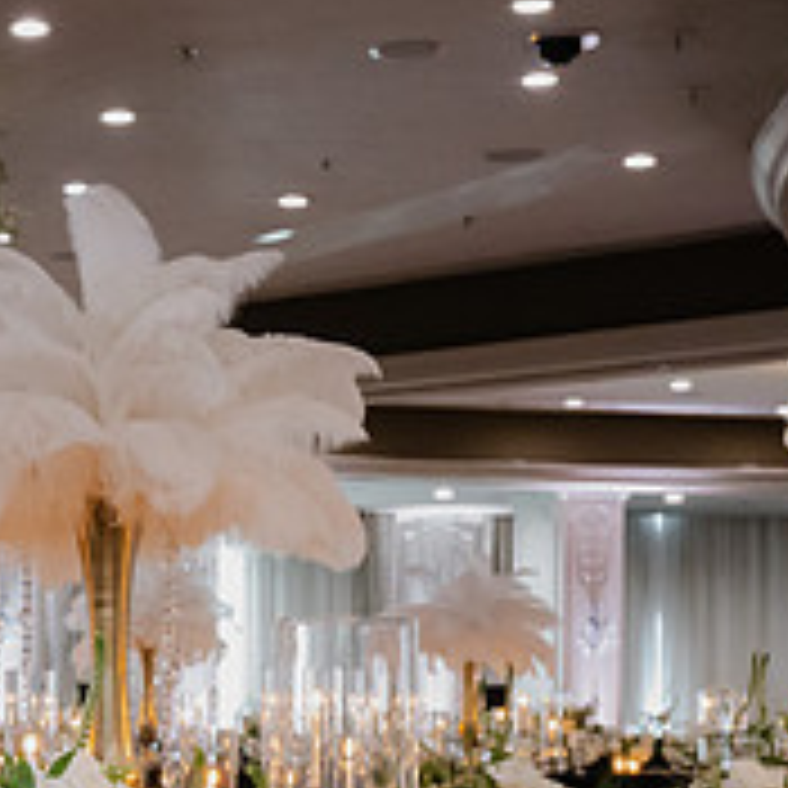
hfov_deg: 15.7
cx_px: -144
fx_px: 2756
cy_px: 727
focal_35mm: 107
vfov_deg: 16.0
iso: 5000
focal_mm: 38
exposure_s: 1/13
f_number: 9
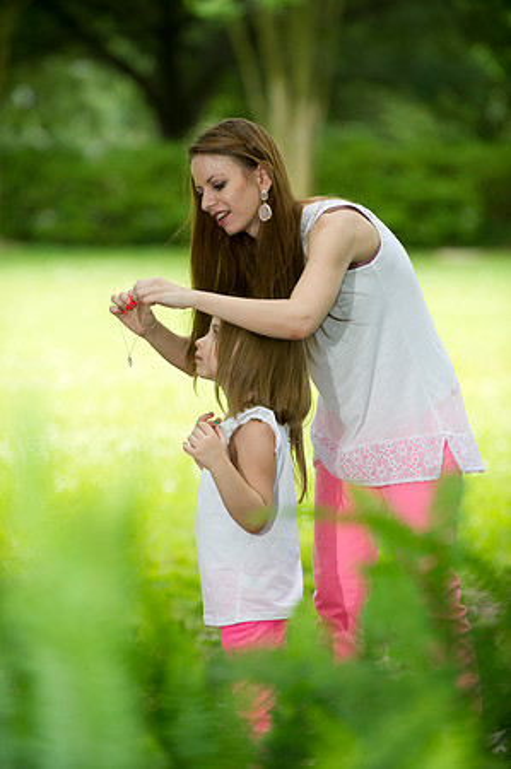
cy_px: 384
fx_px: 3414
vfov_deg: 12.9
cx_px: 256
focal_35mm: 160
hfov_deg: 8.6
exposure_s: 1/200
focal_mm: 160
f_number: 3.2
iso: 200
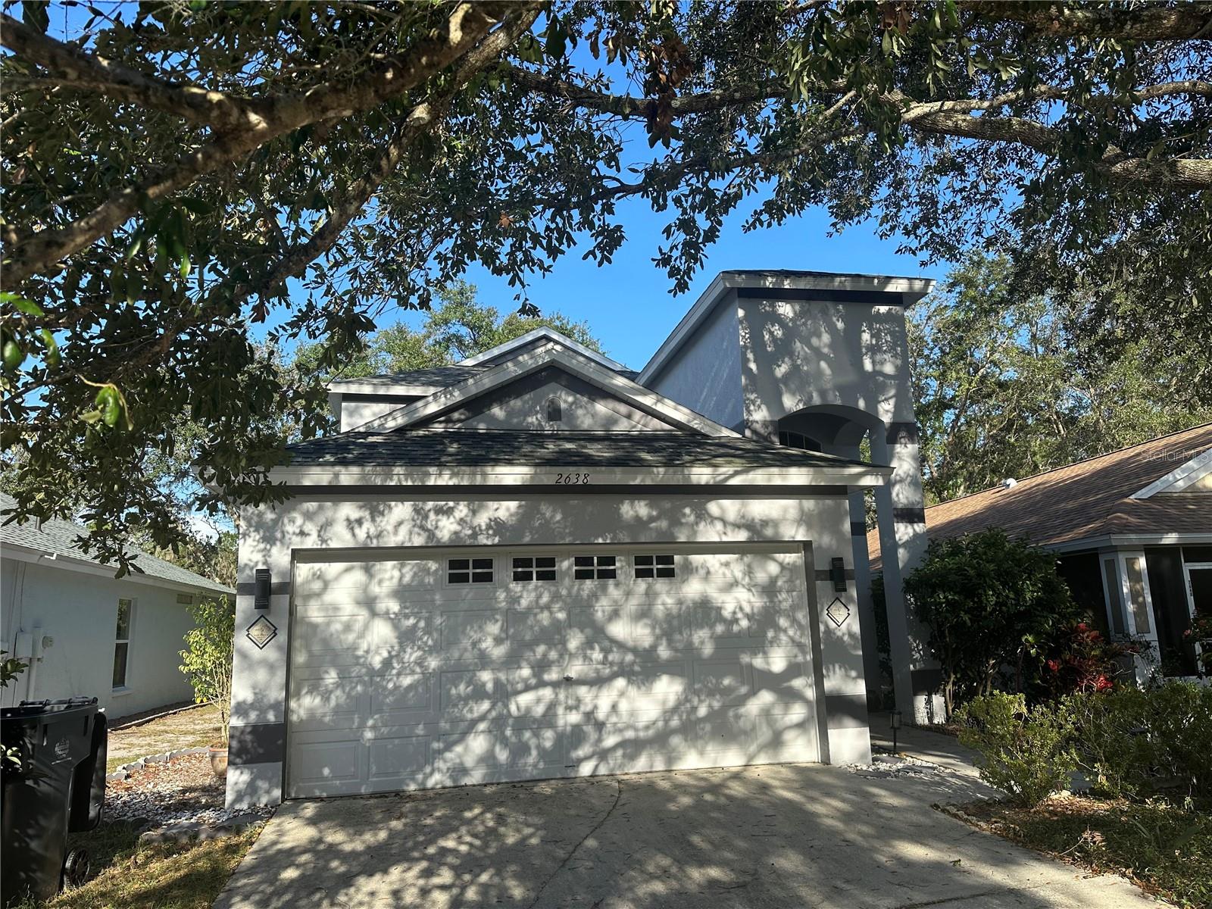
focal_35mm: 24
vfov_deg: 56.8
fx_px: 840
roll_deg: +0.8
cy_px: 454
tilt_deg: +12.4
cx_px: 606
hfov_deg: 71.6
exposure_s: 1/2070
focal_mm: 6.86
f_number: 1.78
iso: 80
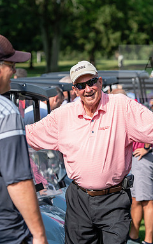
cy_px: 122
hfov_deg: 8.4
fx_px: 1047
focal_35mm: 157
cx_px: 99
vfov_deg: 13.3
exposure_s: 1/500
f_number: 4
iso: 80
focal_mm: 102
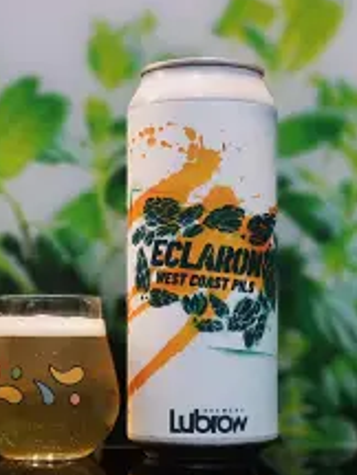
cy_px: 299
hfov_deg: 16.6
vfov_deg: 22.0
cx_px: 163
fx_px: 1224
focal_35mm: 89
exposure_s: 1/100
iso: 1138
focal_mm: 7.1
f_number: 1.9
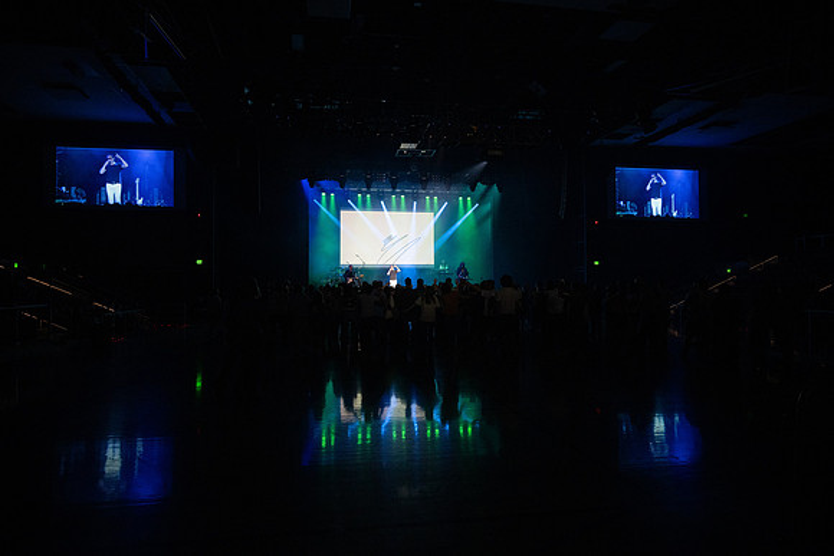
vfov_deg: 53.2
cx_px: 417
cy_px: 278
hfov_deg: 73.7
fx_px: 556
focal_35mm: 24
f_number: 4
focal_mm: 24
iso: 2000
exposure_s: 1/250
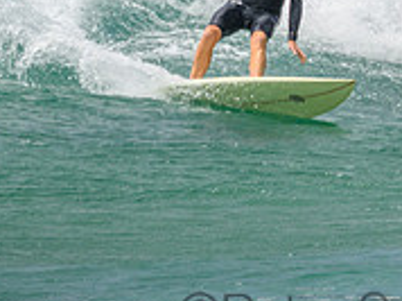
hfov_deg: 0.8
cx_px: 355
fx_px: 29156
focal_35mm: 2514
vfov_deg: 0.6
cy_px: -62
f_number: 11
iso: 560
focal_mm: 800
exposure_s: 1/2000
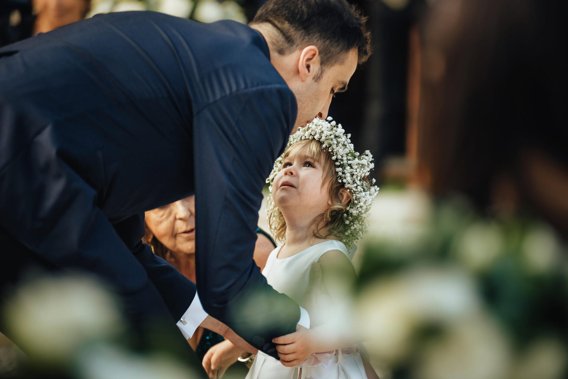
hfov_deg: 12.1
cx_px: 284
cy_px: 190
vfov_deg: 8.1
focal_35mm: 170
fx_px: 2683
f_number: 3.5
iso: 100
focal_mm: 170
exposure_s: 1/250
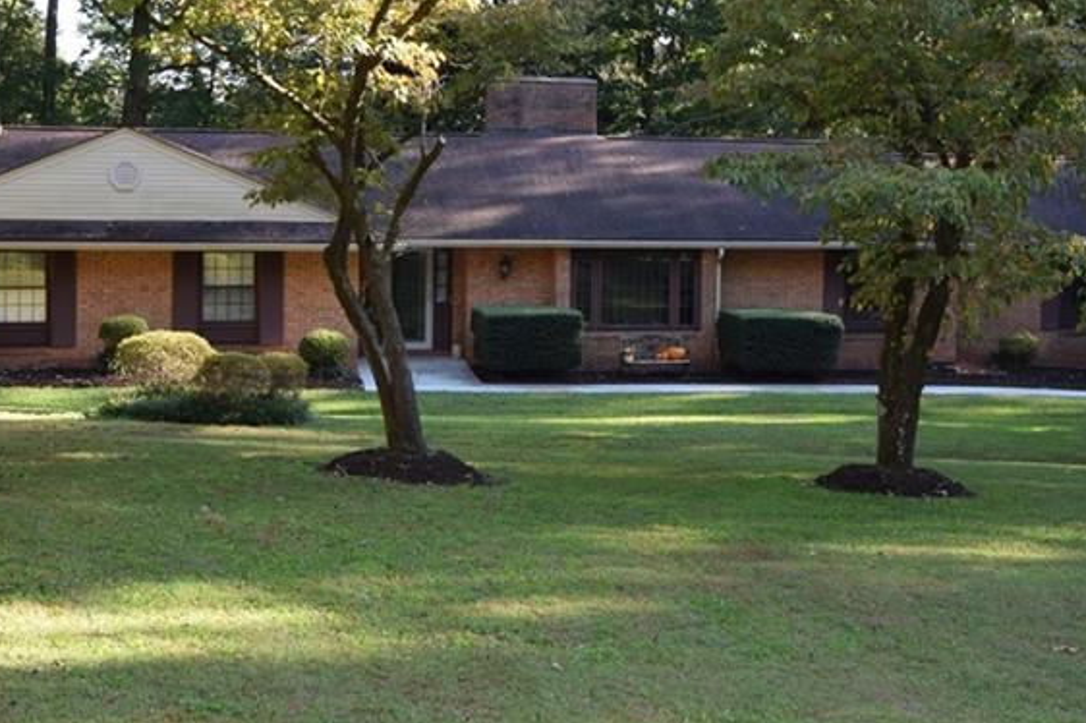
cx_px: 566
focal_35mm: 52
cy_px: 224
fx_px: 1565
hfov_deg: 38.3
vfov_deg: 25.8
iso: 220
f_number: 5.6
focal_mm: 19
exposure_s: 1/125
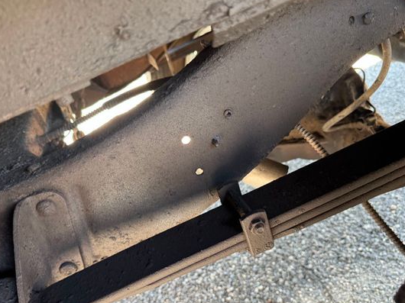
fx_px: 339
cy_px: 177
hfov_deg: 61.6
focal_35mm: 29
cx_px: 191
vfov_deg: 48.0
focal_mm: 6.76
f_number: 1.78
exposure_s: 1/64
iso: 200
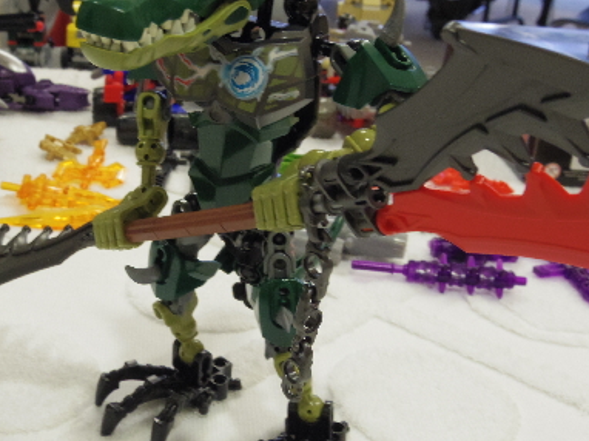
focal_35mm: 55
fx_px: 935
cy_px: 191
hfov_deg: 34.6
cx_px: 185
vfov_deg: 26.5
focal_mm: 6.3
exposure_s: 1/60
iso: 500
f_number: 4.5
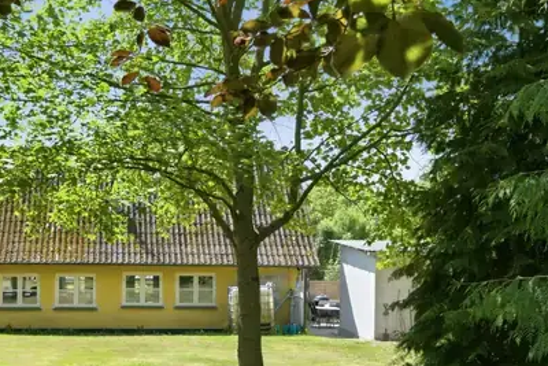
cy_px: 215
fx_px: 822
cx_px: 145
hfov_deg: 36.1
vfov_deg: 25.0
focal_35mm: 54
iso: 200
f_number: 8
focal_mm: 24
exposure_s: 1/100
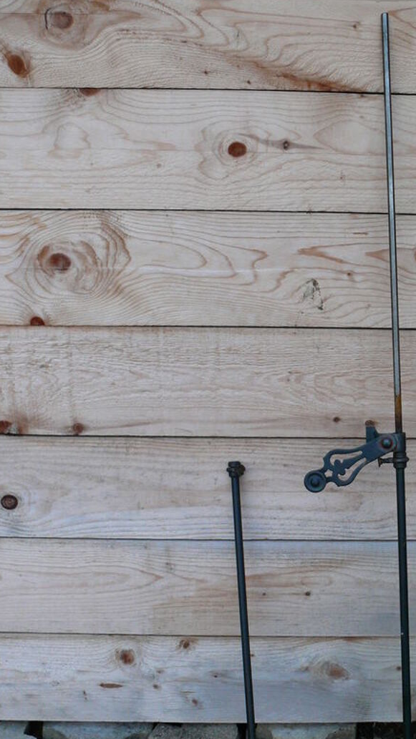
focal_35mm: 52
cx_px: 350
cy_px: 424
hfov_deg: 22.6
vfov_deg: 39.8
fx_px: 1020
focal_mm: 7.8
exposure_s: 1/80
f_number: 2.8
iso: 200
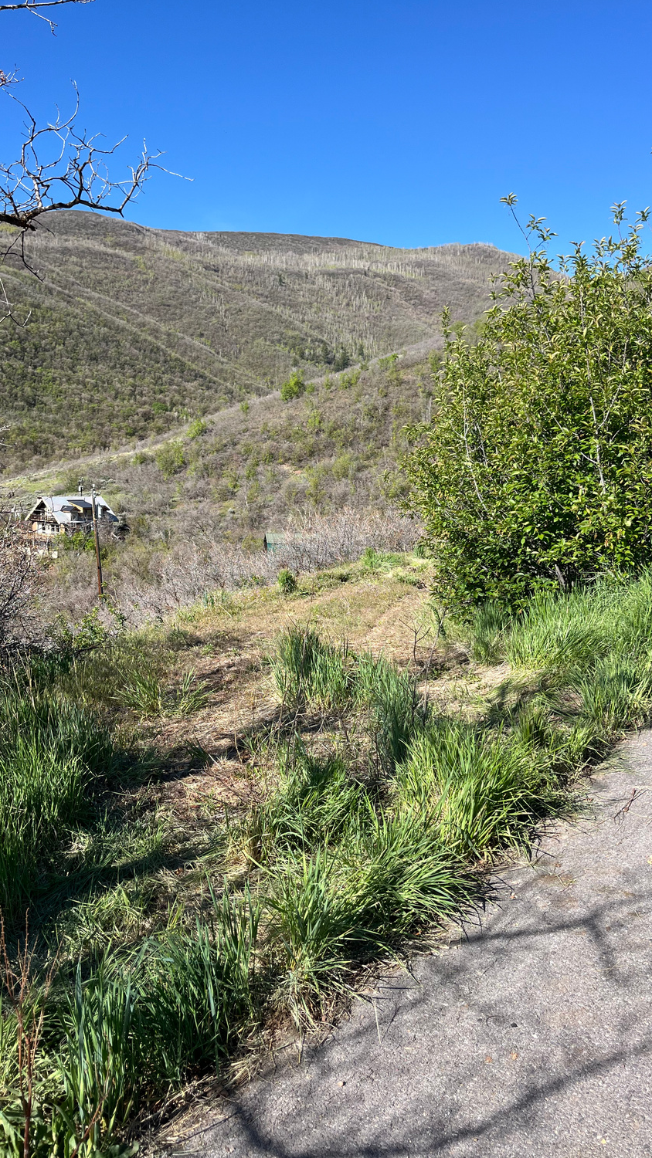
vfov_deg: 66.1
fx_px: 891
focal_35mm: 29
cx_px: 361
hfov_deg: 40.1
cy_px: 583
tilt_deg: -8.0
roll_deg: -1.9
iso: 50
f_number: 1.6
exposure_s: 1/2268
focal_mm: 5.1
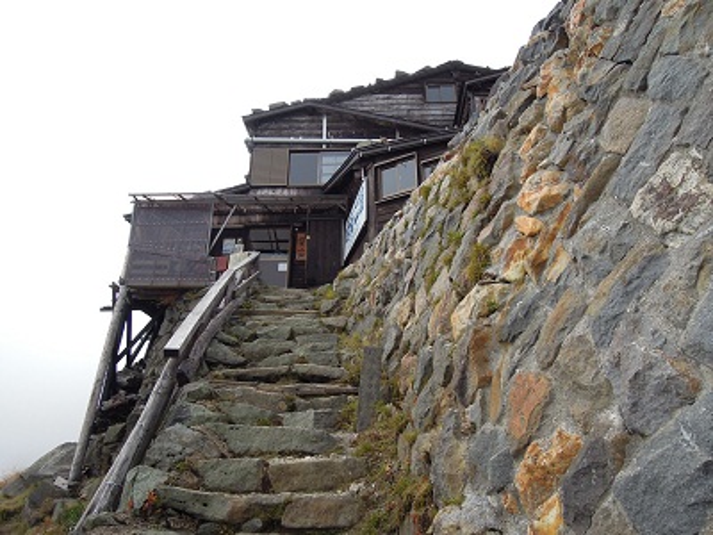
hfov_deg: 71.6
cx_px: 356
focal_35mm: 24
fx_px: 494
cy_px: 268
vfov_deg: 56.8
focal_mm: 4.3
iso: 160
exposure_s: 1/1600
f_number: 3.2
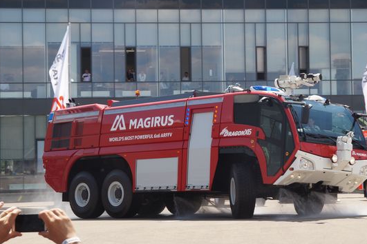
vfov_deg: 12.1
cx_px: 216
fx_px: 1152
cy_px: 91
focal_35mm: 113
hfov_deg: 18.1
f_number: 11
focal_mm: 50
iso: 200
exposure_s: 1/160
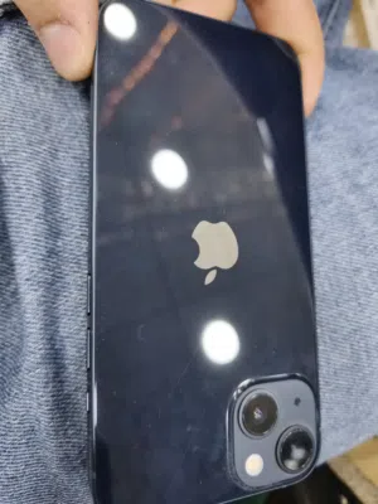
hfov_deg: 58.9
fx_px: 335
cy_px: 252
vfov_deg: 73.9
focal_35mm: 23
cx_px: 189
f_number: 1.8
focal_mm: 5.56
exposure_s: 1/100
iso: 223
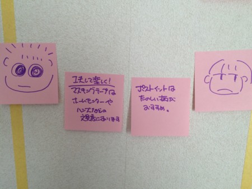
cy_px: 94
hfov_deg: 61.6
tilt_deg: -10.9
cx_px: 126
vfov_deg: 48.3
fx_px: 211
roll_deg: -0.8
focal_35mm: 29
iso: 64
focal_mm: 4.15
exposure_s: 1/120
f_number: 2.2
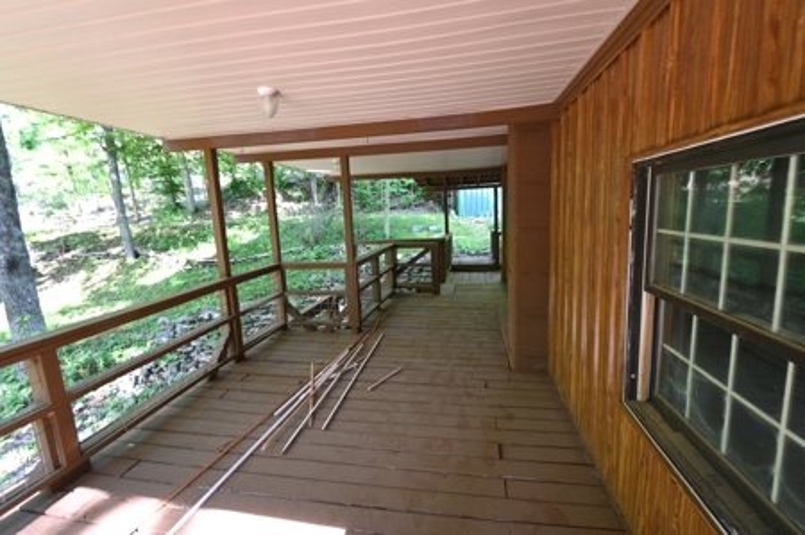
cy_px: 268
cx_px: 402
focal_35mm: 15
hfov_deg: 100.5
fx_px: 335
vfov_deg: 77.2
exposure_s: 1/5
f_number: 4.5
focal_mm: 10
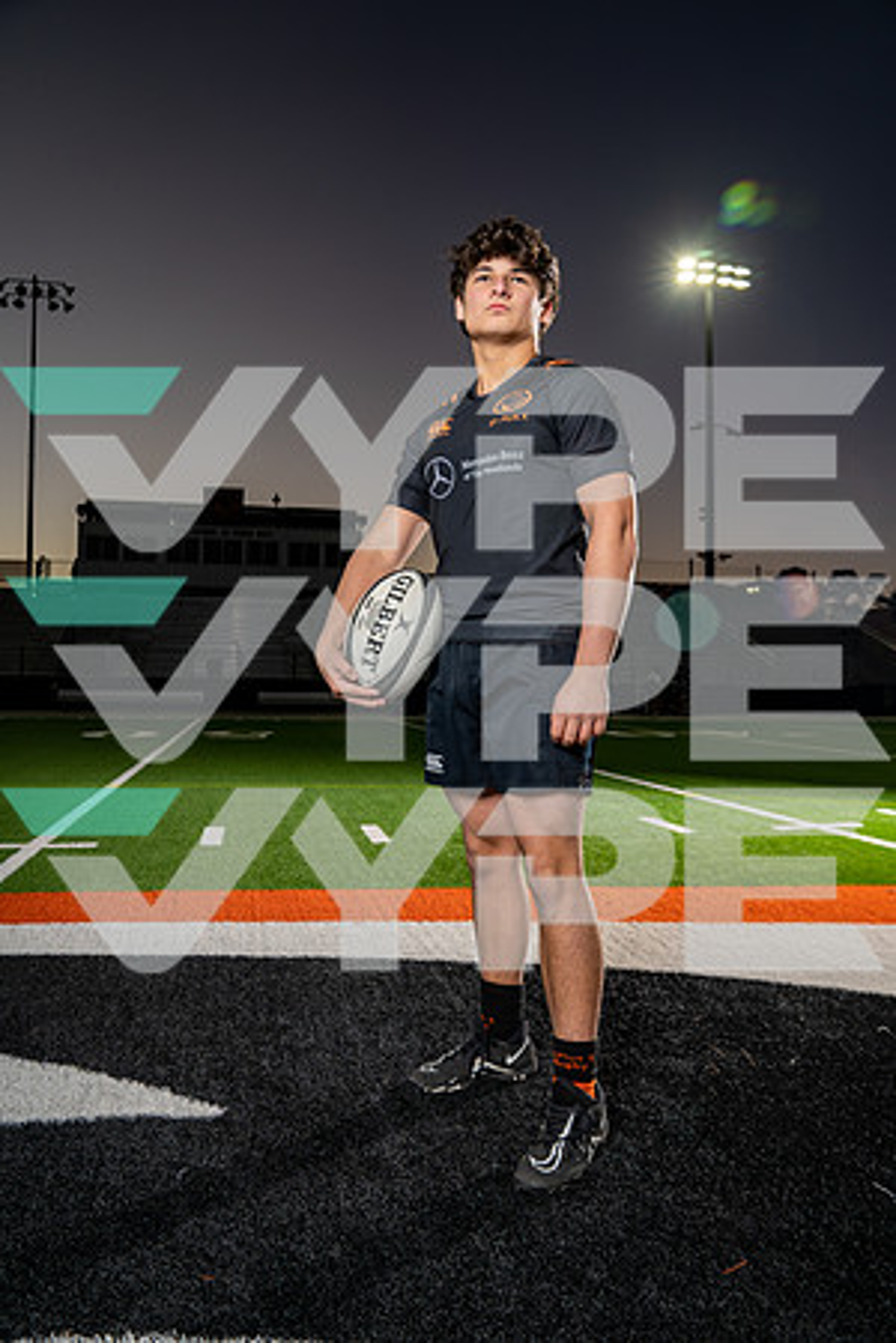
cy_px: 672
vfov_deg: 73.7
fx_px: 896
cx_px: 448
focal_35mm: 24
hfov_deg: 53.1
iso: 160
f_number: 4.5
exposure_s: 1/250
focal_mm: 24
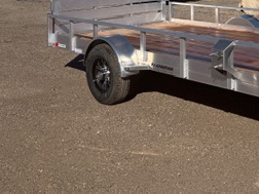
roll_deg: +1.0
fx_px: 456
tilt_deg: -0.9
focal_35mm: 61
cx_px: 268
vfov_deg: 22.5
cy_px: -28
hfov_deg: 29.3
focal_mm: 6.76
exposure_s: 1/8130
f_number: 1.78
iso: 80
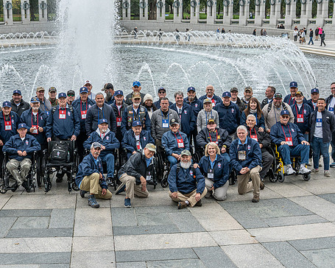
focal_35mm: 60
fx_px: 595
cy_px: 122
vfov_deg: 25.4
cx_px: 122
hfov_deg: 31.3
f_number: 10
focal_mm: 30.5
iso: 640
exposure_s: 1/400
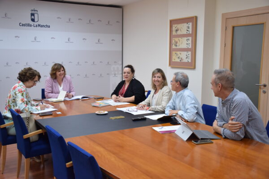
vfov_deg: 34.2
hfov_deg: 49.6
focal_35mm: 39
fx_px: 291
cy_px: 90
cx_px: 134
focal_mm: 26
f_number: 3.8
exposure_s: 1/100
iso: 1000
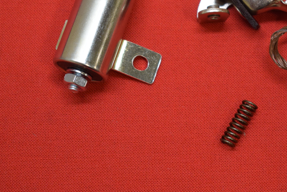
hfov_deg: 14.8
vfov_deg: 9.9
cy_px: 48
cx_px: 222
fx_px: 1100
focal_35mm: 138
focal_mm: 46
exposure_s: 1/60
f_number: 5.3
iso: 800
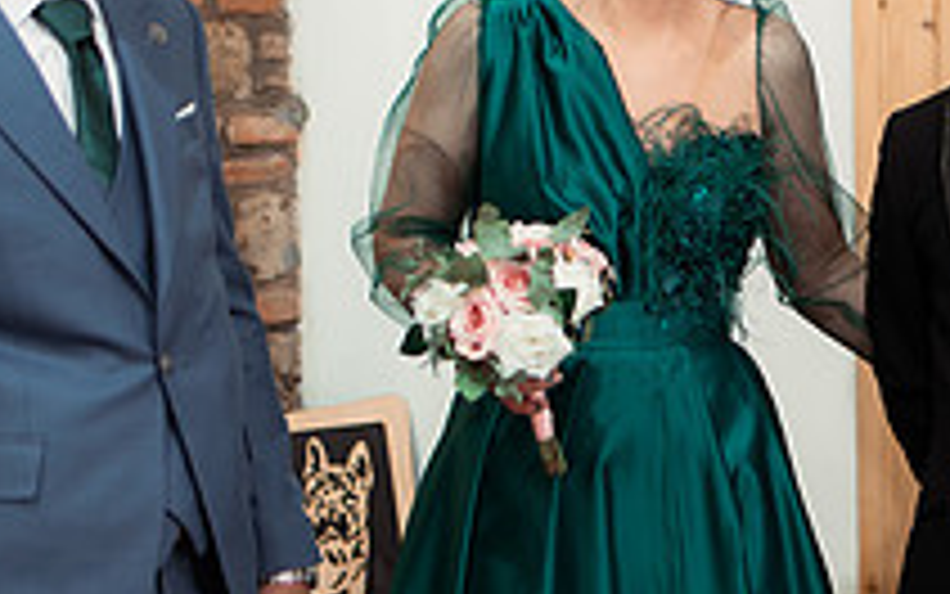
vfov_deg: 13.4
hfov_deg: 20.3
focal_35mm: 98
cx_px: 1031
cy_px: 245
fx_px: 2538
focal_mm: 35
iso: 1600
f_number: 2
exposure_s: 1/320
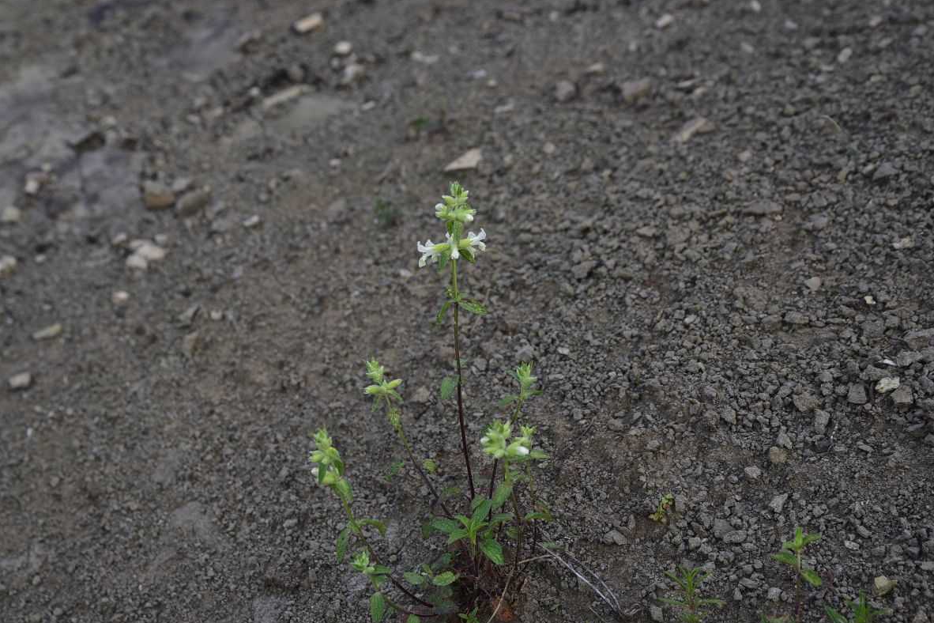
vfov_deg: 24.6
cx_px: 450
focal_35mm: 55
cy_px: 337
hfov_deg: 36.2
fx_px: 1427
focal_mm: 50
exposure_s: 1/125
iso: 200
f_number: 7.1
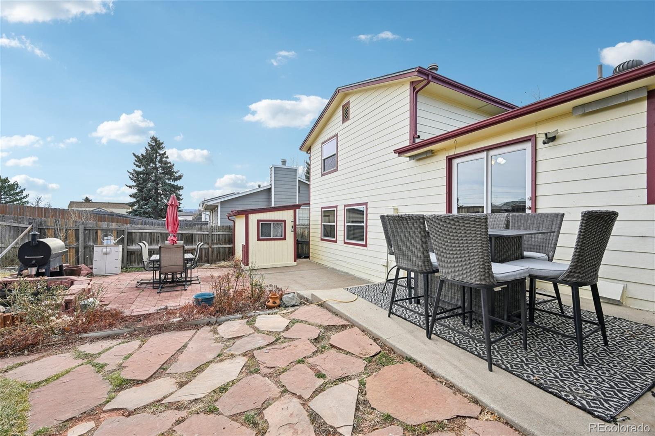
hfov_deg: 104.3
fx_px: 255
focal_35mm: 14
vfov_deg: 81.2
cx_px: 328
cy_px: 218
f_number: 8
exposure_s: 1/60
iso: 64
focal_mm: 14
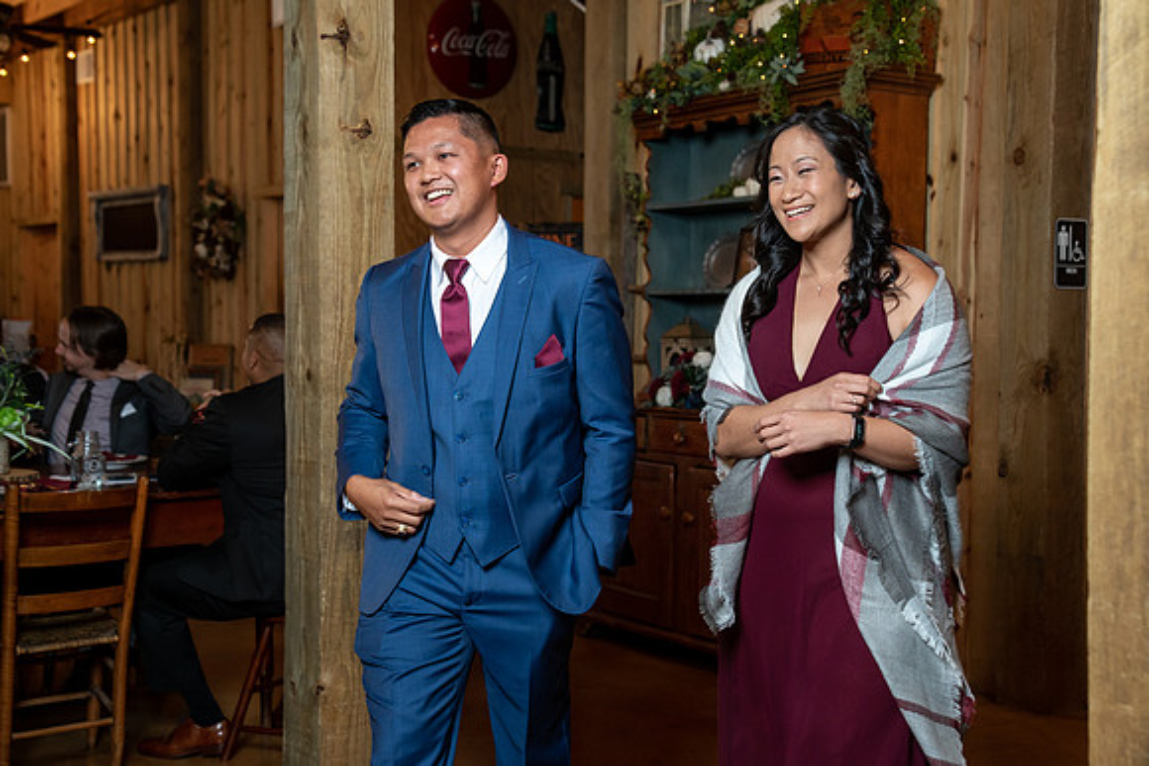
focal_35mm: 52
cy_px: 383
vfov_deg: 26.0
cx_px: 574
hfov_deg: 38.2
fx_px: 1660
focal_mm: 52
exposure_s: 1/125
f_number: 4
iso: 2000
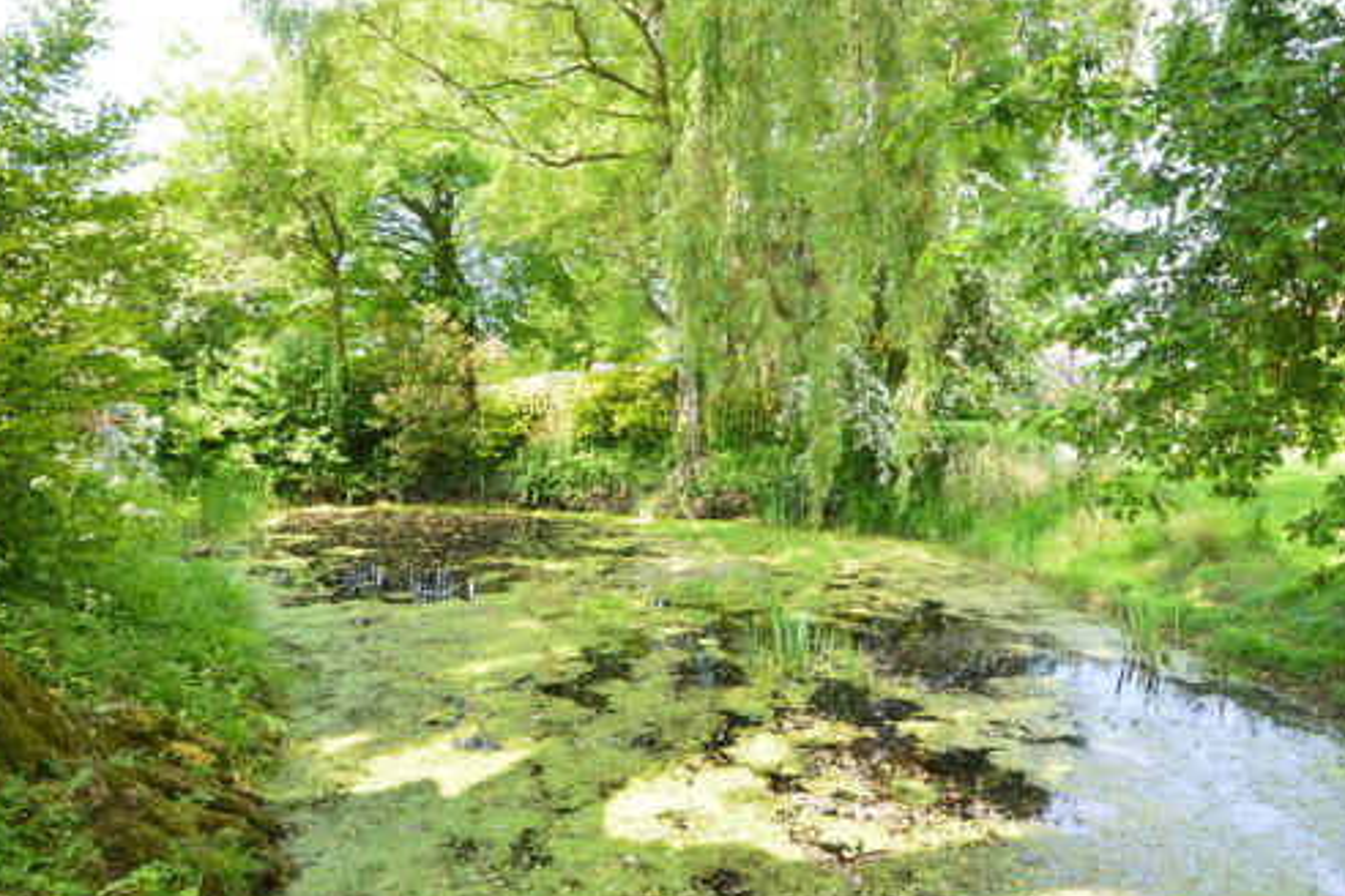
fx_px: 747
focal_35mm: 20
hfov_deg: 83.8
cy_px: 437
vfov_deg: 61.9
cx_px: 727
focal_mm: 10
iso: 400
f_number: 9
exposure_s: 1/100
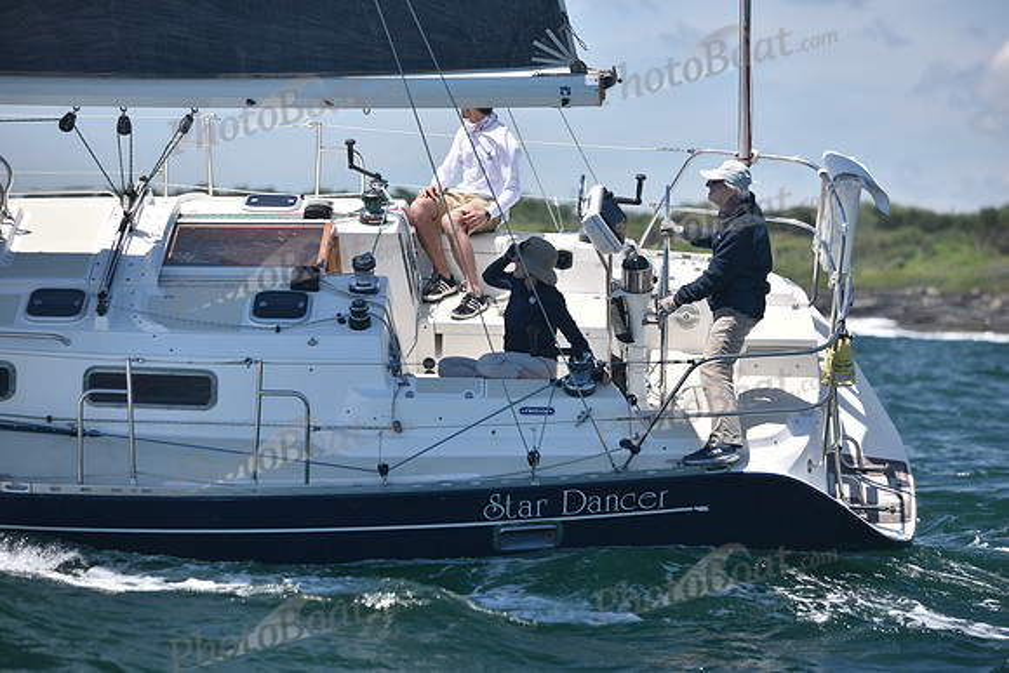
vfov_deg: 9.2
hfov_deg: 13.7
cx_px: 504
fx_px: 4205
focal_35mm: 150
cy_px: 336
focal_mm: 150
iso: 200
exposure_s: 1/1000
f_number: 4
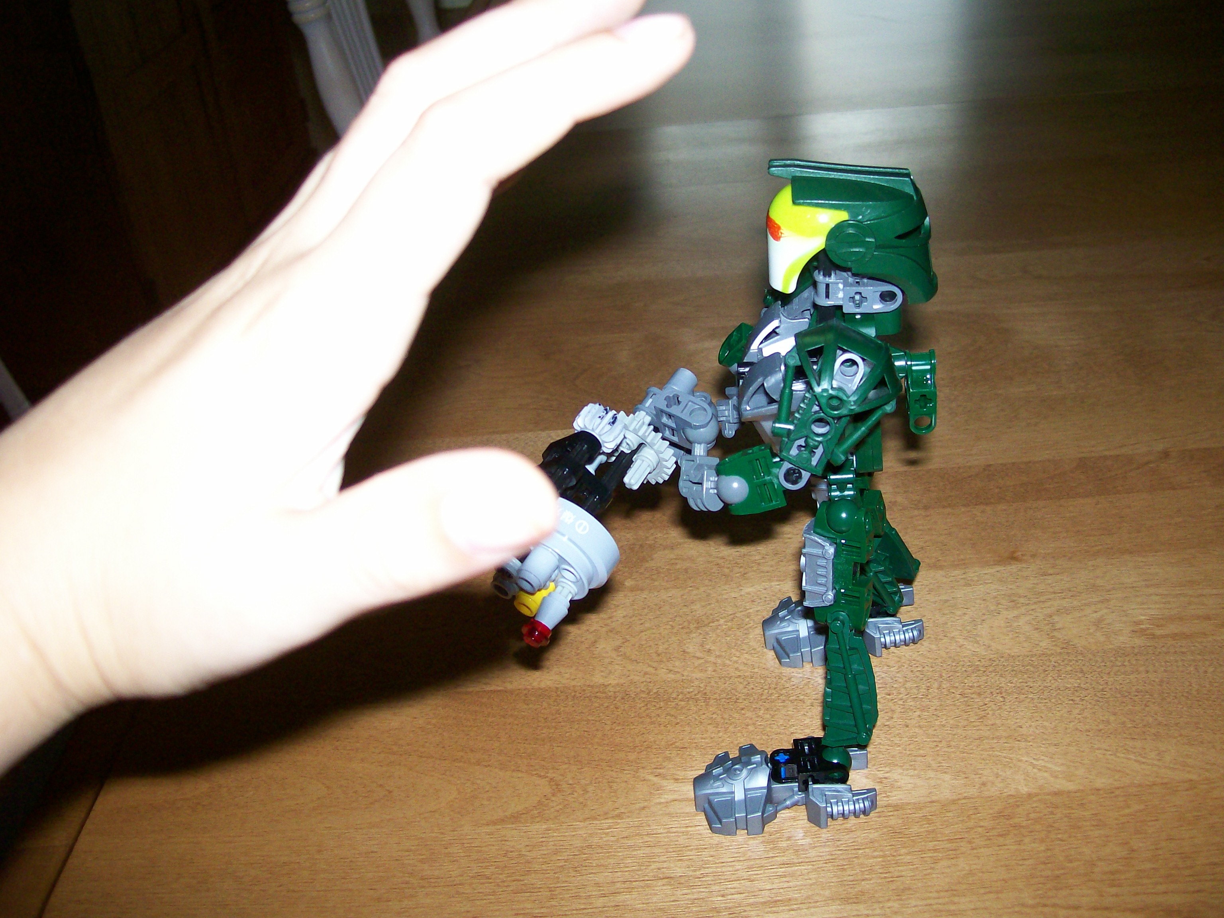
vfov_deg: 39.7
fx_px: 1273
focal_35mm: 36
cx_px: 612
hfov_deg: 51.4
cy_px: 459
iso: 140
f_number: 2.7
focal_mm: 6
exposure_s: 1/64
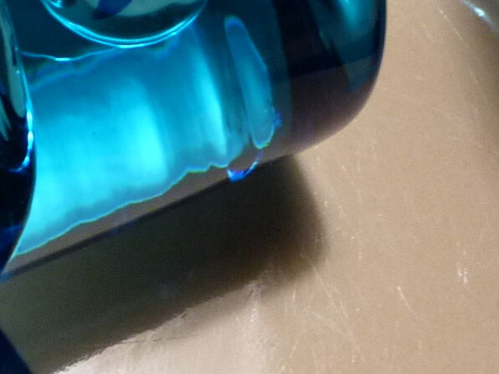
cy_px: -216
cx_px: 13
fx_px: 1672
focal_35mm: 116
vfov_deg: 12.1
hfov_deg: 16.7
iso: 200
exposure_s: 1/30
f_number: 2.8
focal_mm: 4.8
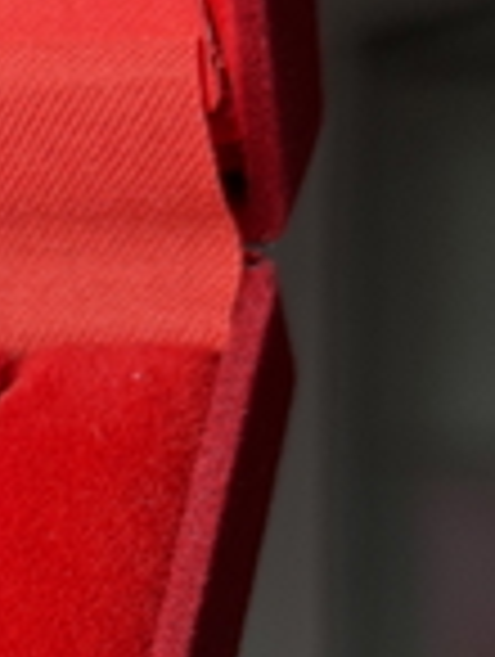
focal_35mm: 175
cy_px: 727
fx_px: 3327
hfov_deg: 8.2
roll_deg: +0.0
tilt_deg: -4.0
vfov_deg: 11.1
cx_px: -360
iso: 64
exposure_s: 1/307
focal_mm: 6.76
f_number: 1.78
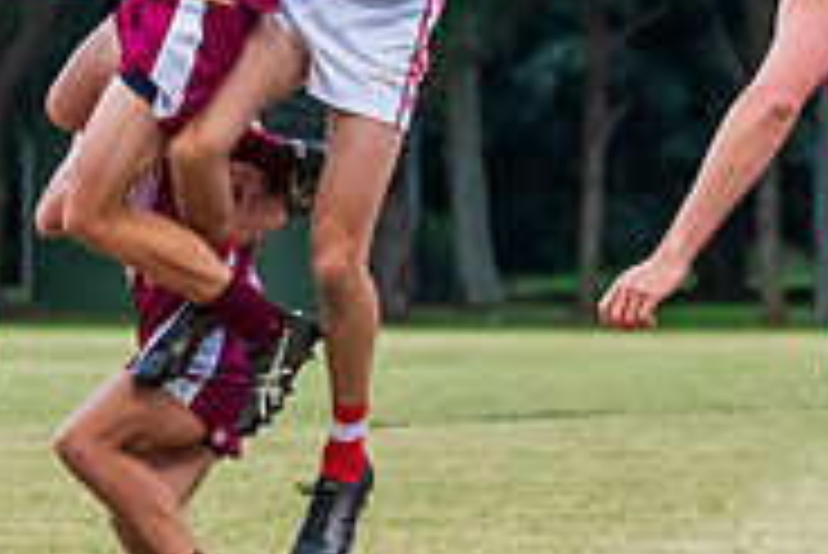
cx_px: 174
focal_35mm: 535
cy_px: 13
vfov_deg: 2.6
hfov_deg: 3.8
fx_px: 12314
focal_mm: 150
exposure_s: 1/1250
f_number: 5
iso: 3200
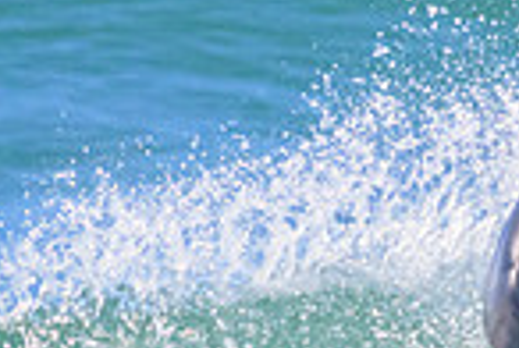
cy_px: 280
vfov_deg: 0.3
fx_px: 62869
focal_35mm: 4352
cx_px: 750
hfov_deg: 0.5
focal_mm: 800
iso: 2500
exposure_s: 1/2000
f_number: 11
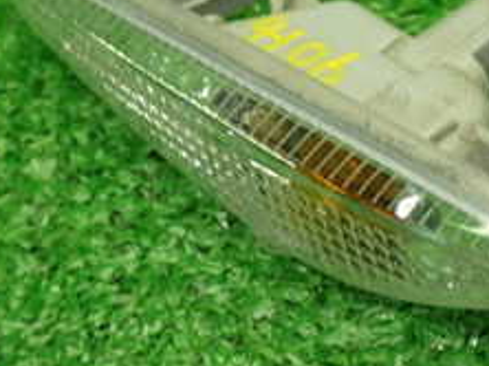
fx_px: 1566
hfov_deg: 17.6
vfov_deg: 13.3
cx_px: 385
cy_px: 143
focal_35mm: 111
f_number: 2.8
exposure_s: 1/50
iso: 200
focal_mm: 7.31
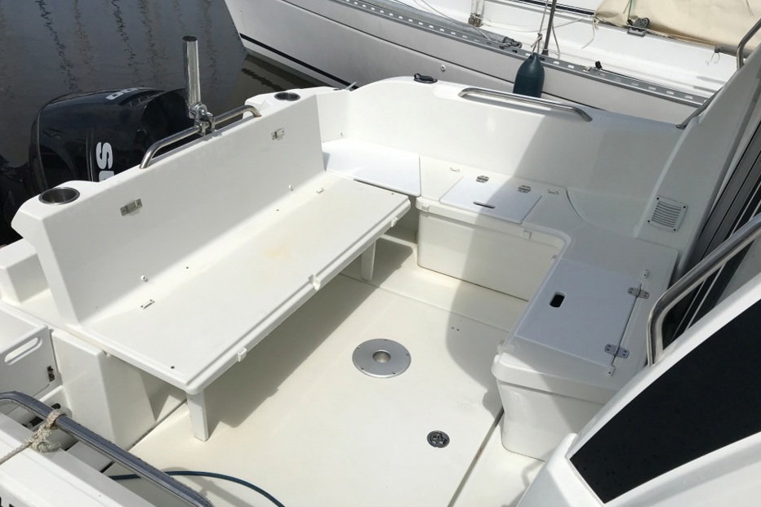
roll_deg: -3.8
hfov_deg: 61.9
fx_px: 634
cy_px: 274
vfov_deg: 43.6
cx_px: 385
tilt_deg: -32.8
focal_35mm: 30
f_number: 1.8
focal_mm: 3.99
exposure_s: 1/8772
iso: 20
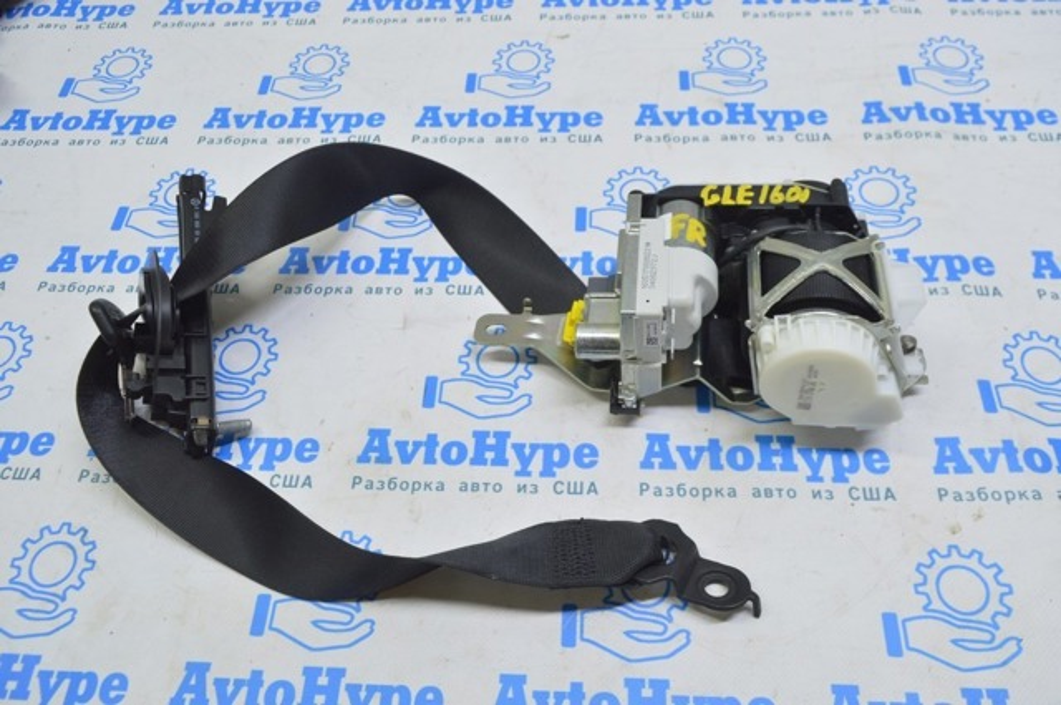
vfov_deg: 43.5
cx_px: 530
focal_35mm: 30
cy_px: 352
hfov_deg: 62.0
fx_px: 883
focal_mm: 20
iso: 400
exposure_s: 1/20
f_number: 5.6
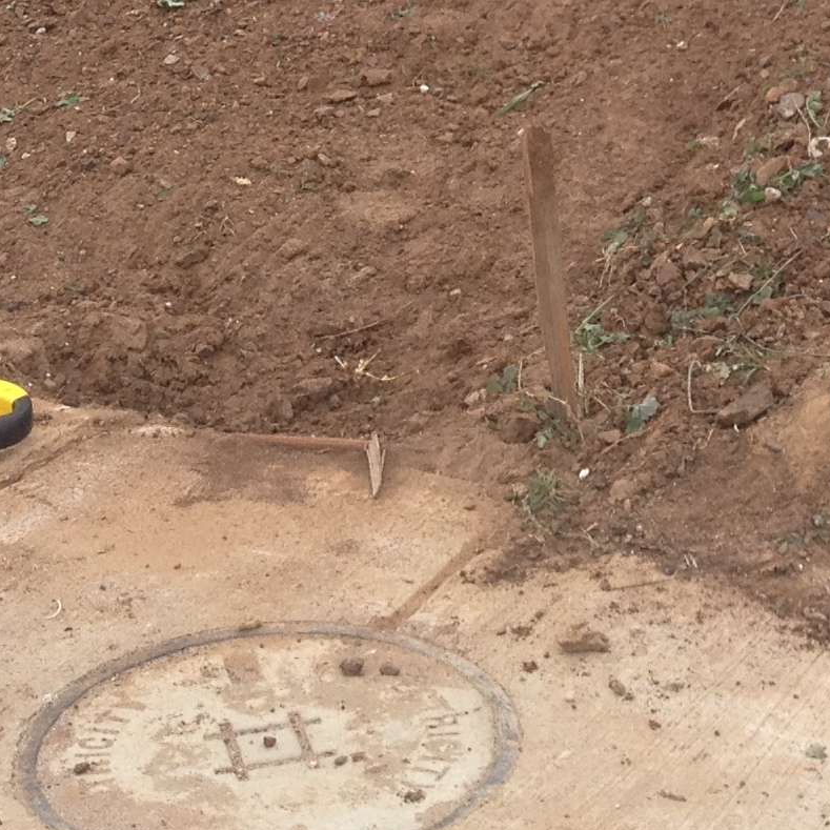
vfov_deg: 12.9
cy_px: -429
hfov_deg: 13.6
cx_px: 671
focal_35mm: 128
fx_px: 3472
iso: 64
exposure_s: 1/511
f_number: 2.4
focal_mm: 4.28
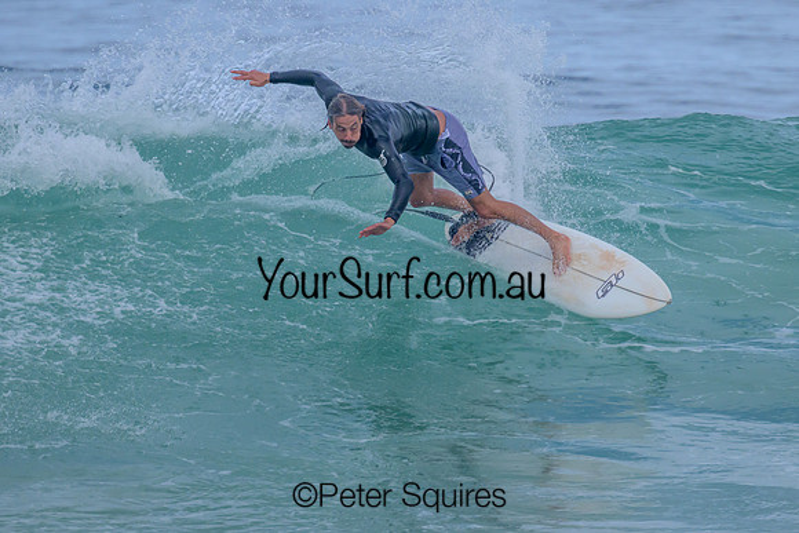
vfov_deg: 1.3
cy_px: 250
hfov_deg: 1.9
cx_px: 420
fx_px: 23901
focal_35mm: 1077
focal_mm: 800
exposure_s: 1/2000
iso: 1100
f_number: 11
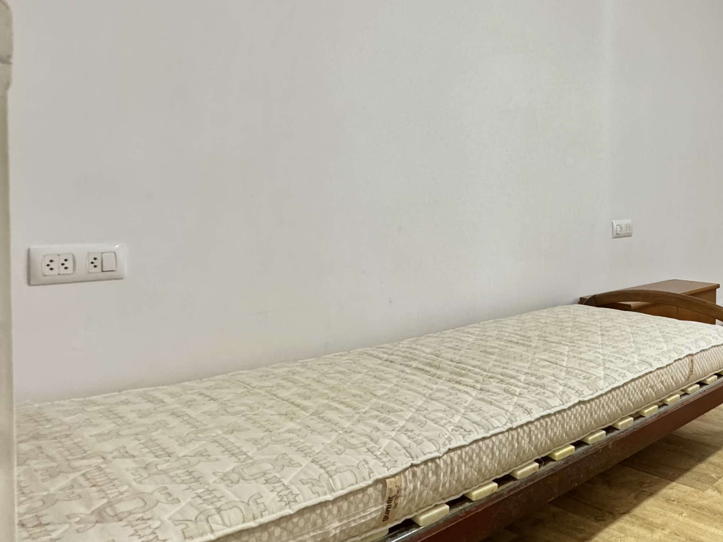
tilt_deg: -2.6
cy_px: 217
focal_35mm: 28
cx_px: 709
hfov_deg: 51.8
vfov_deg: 49.4
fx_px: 585
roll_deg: -0.8
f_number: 2.2
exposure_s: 1/60
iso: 320
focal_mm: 2.22
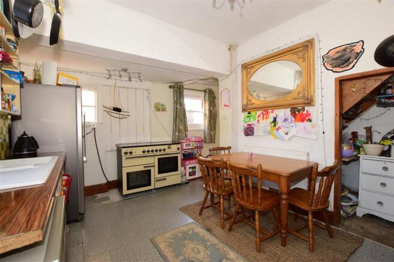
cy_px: 131
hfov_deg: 100.4
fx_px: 164
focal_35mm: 15
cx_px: 197
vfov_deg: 77.3
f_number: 6.3
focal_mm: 10
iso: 640
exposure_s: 1/20
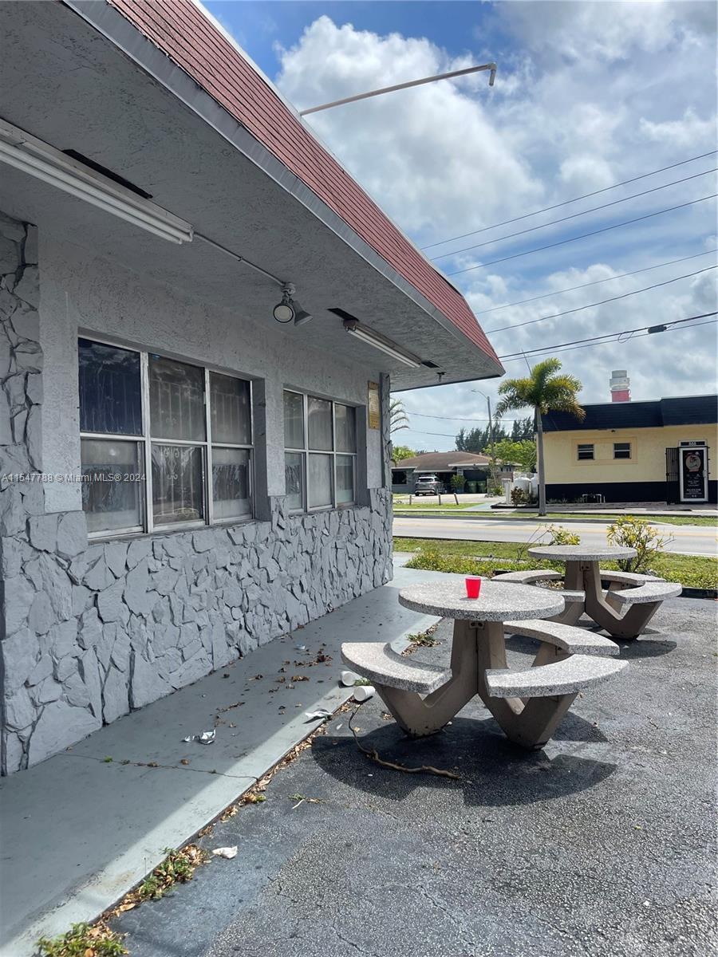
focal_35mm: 26
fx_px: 719
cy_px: 478
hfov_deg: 53.1
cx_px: 359
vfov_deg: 67.3
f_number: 1.6
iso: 32
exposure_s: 1/4202
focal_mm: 5.1
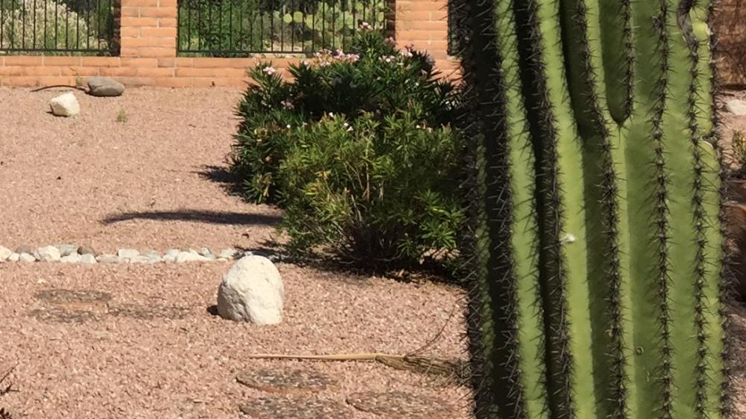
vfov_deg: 12.5
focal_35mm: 95
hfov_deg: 20.7
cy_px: -49
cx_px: -195
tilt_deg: +1.5
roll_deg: -2.3
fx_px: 1879
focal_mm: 4.15
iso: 32
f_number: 2.2
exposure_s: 1/3597
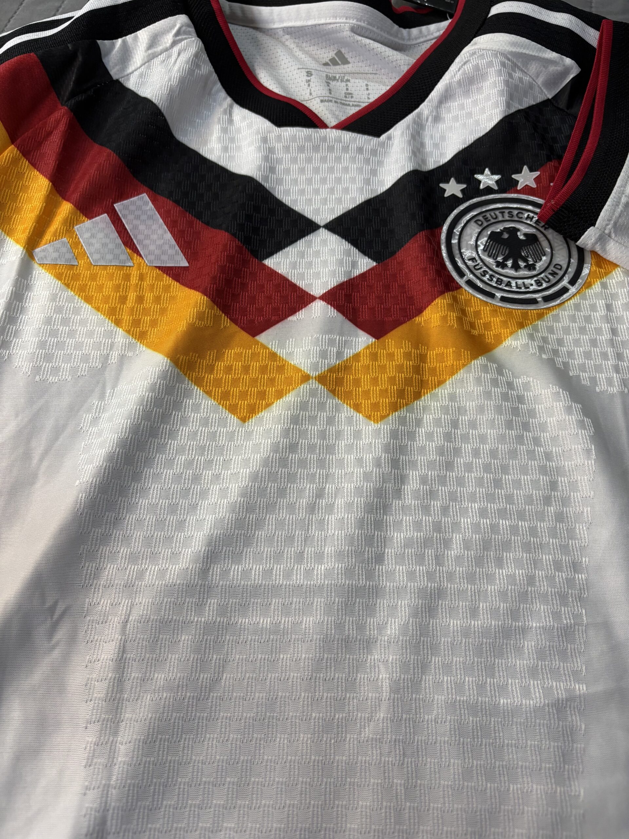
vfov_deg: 67.3
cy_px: 420
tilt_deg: -62.4
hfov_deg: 53.1
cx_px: 314
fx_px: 630
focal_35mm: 26
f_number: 1.6
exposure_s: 1/50
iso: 125
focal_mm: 5.96
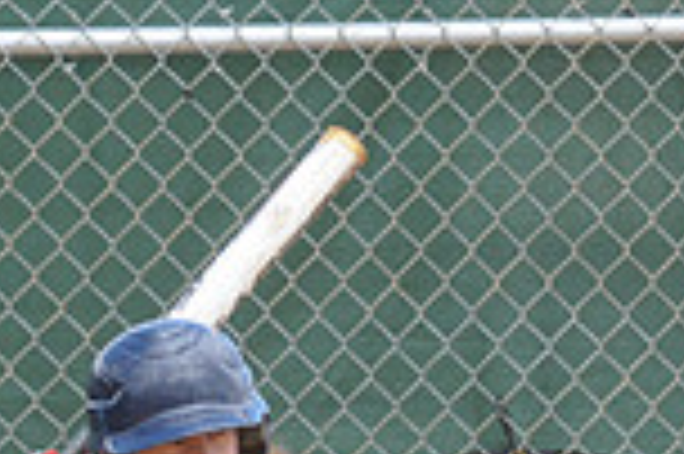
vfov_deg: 1.0
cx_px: 184
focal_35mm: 1376
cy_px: 775
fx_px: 26116
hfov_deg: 1.5
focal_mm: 240
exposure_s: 1/800
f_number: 4.5
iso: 400
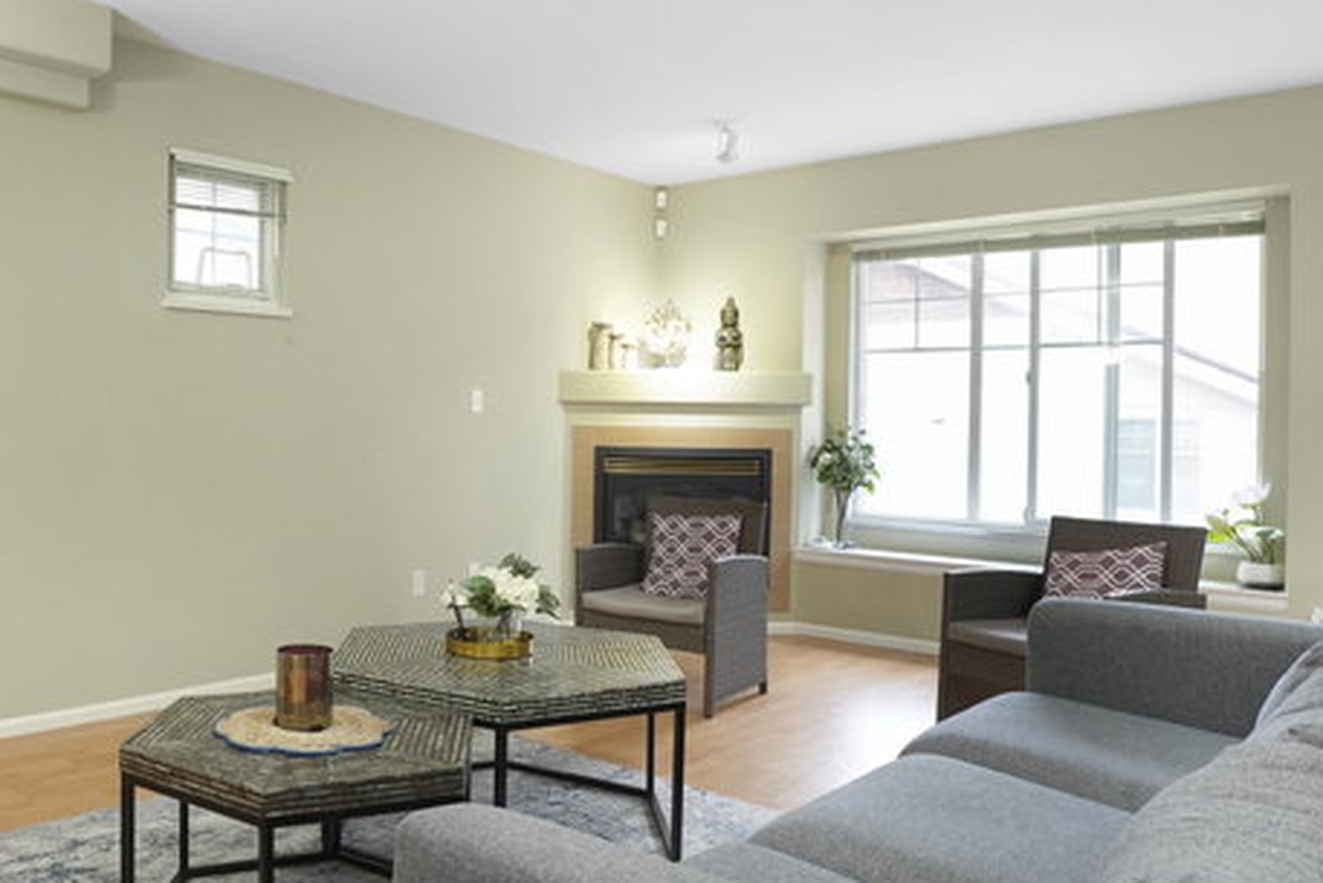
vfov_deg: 44.9
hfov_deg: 60.7
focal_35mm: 29
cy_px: 421
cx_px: 362
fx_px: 1068
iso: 800
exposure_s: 1/13
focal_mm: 16.6
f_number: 7.1
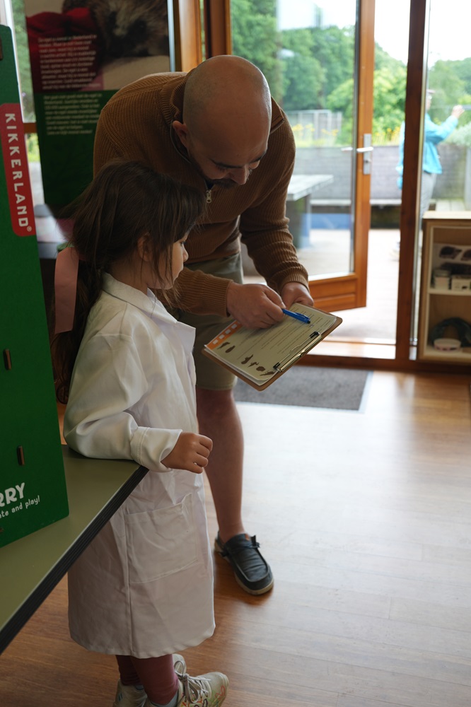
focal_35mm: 35
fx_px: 687
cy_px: 354
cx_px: 236
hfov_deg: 37.8
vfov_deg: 54.5
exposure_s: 1/60
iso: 200
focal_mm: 35
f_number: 4
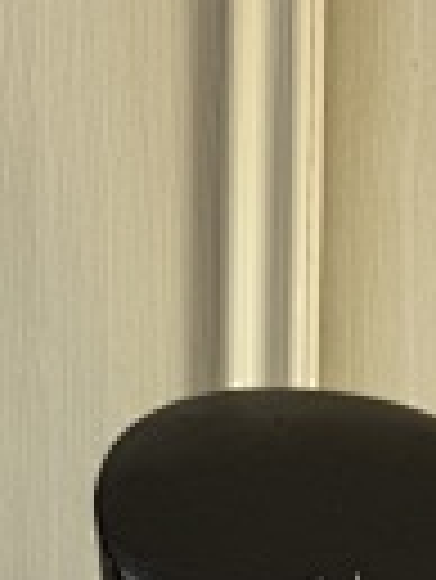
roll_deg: -1.3
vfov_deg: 17.0
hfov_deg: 15.9
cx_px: 321
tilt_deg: -8.6
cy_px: 1066
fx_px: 1559
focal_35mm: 93
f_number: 1.78
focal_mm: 6.76
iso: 64
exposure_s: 1/149
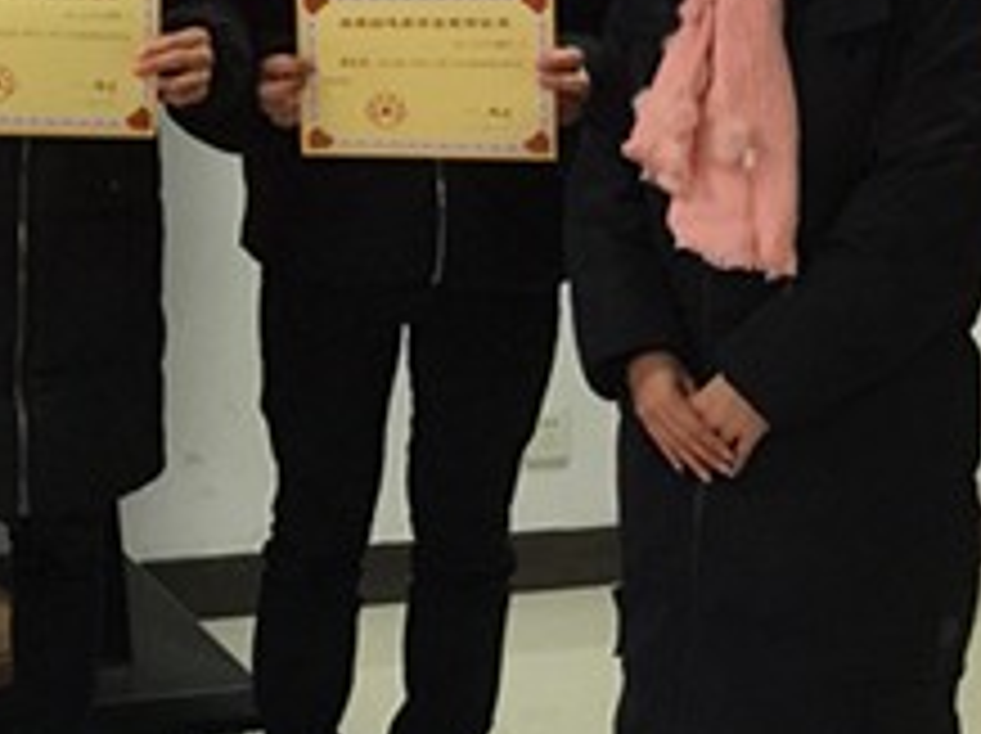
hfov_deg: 22.4
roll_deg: -1.8
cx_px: -220
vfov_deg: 17.6
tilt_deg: -3.4
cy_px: -140
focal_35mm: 80
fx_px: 2265
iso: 125
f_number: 2.2
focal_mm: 4.15
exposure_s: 1/17
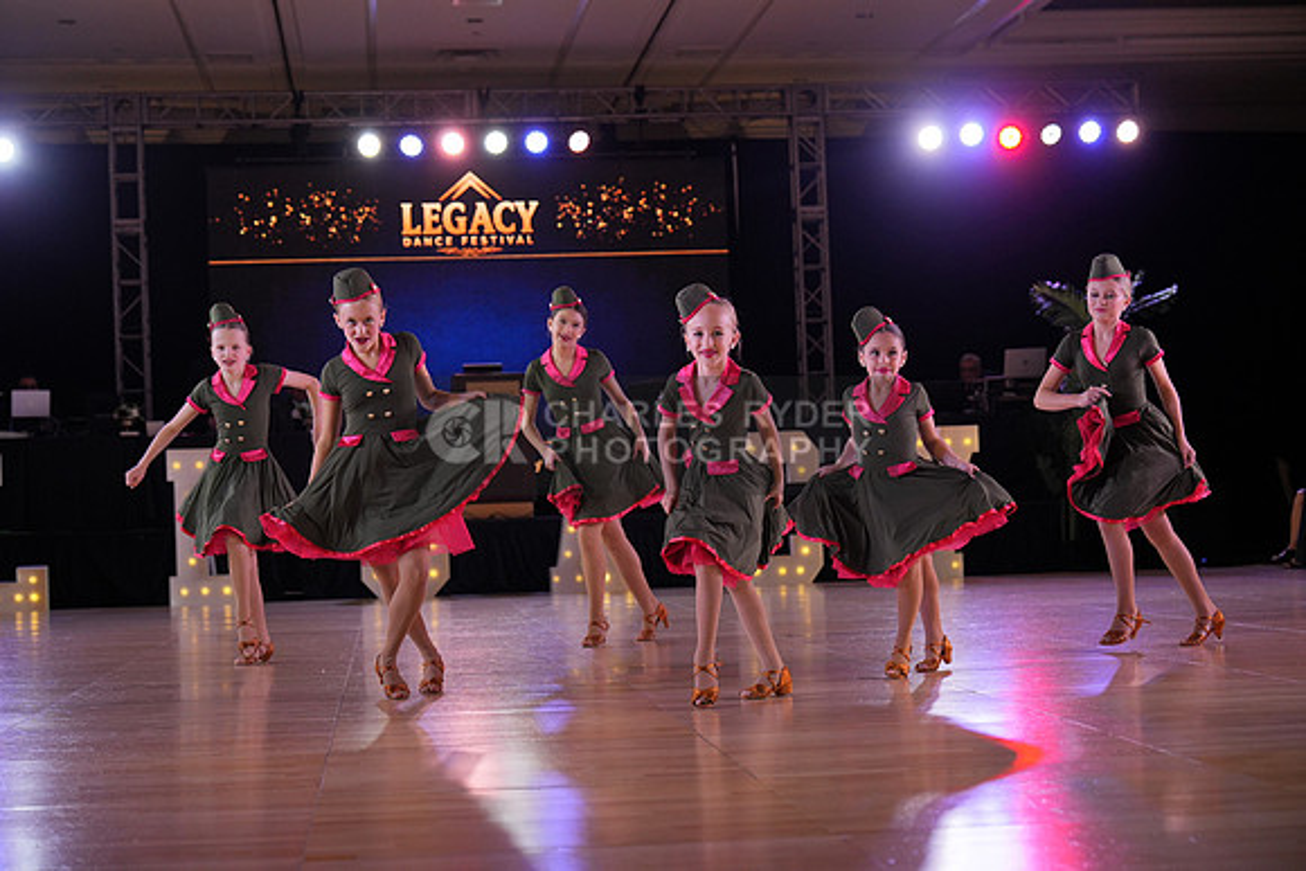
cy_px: 436
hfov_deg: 30.5
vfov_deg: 20.6
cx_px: 653
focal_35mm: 66
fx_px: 2395
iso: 1000
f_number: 3.5
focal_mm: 66
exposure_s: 1/500
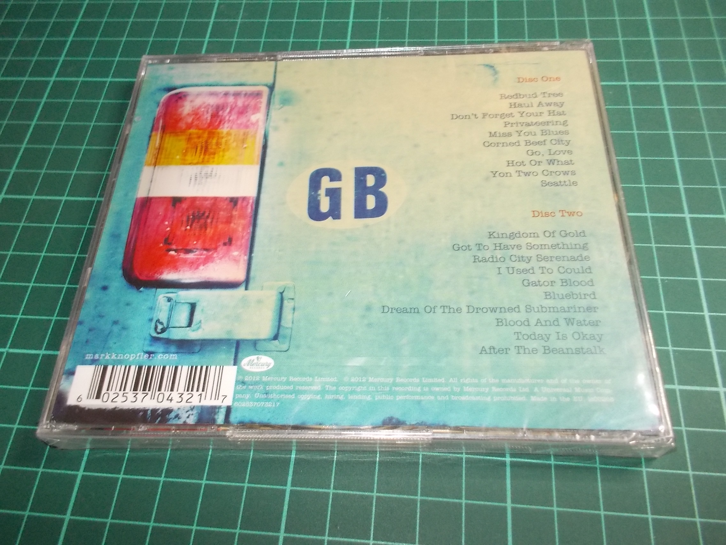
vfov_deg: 48.2
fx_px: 608
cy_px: 272
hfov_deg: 61.7
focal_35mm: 29
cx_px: 363
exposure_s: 1/30
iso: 250
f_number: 3.3
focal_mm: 4.1
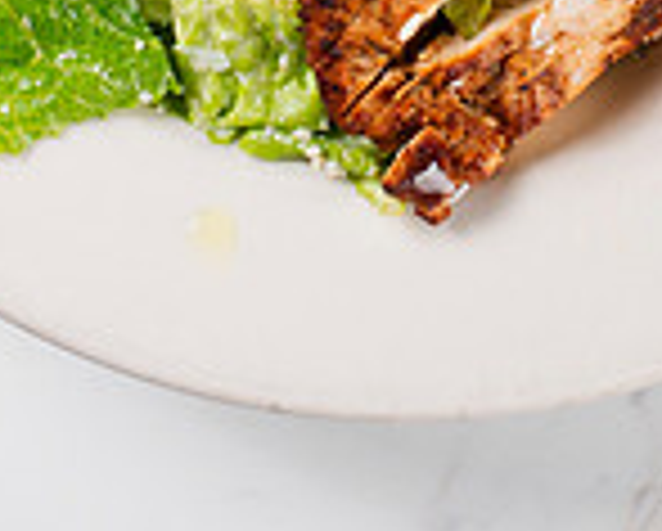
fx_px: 4807
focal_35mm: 245
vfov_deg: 6.2
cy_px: -296
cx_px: 428
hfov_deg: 7.9
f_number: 13
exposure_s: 1/200
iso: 200
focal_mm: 50
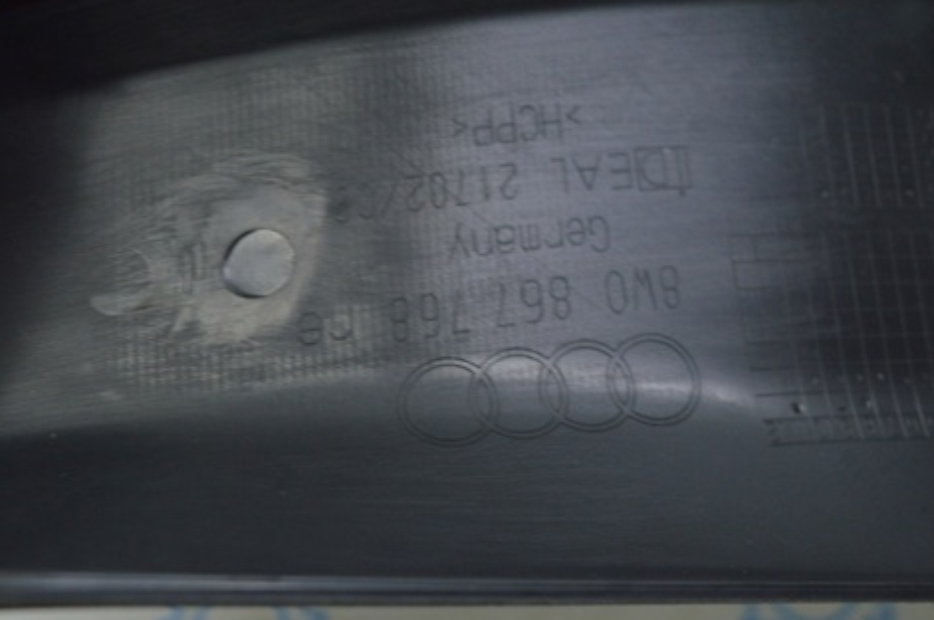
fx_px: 1374
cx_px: 454
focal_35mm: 53
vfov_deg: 25.5
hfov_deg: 37.6
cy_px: 286
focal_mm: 26
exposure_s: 1/40
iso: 400
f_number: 5.6
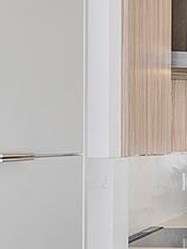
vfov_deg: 19.8
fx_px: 712
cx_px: 348
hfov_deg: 13.3
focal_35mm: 99
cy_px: 144
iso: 160
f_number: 11
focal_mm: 10
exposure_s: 1/10
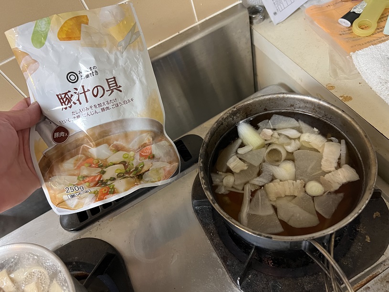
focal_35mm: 26
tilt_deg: -54.3
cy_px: 146
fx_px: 292
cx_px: 194
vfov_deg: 53.1
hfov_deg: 67.3
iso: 500
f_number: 1.5
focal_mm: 5.7
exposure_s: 1/50
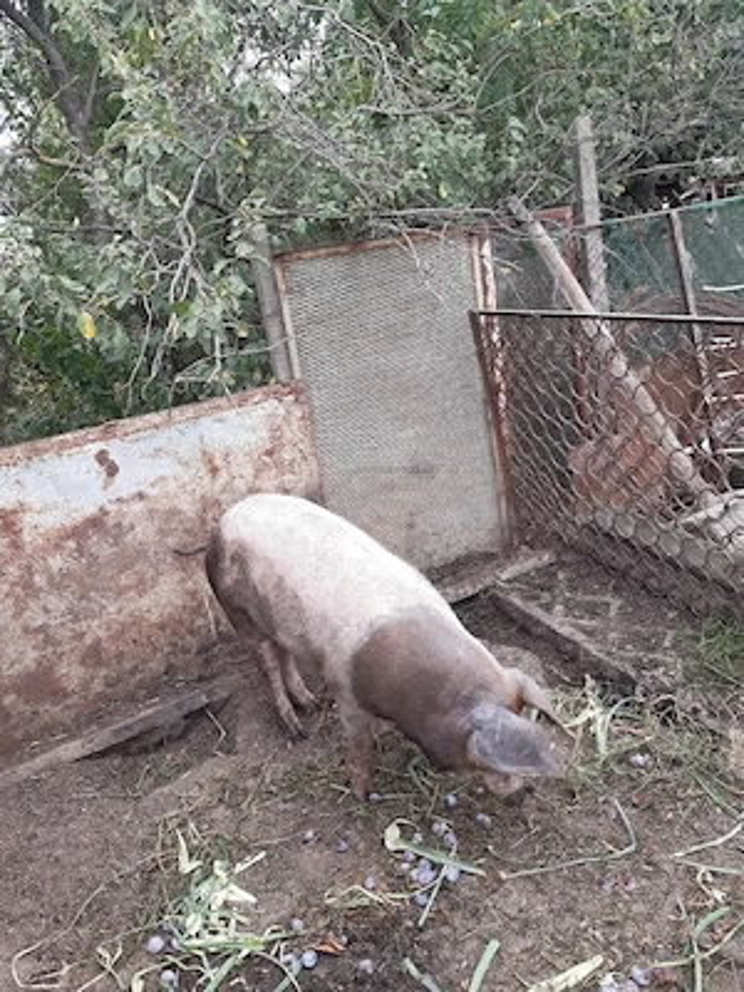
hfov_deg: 53.1
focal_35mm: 26
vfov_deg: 67.3
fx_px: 745
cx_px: 372
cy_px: 496
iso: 40
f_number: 1.7
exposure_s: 1/278
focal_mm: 3.92
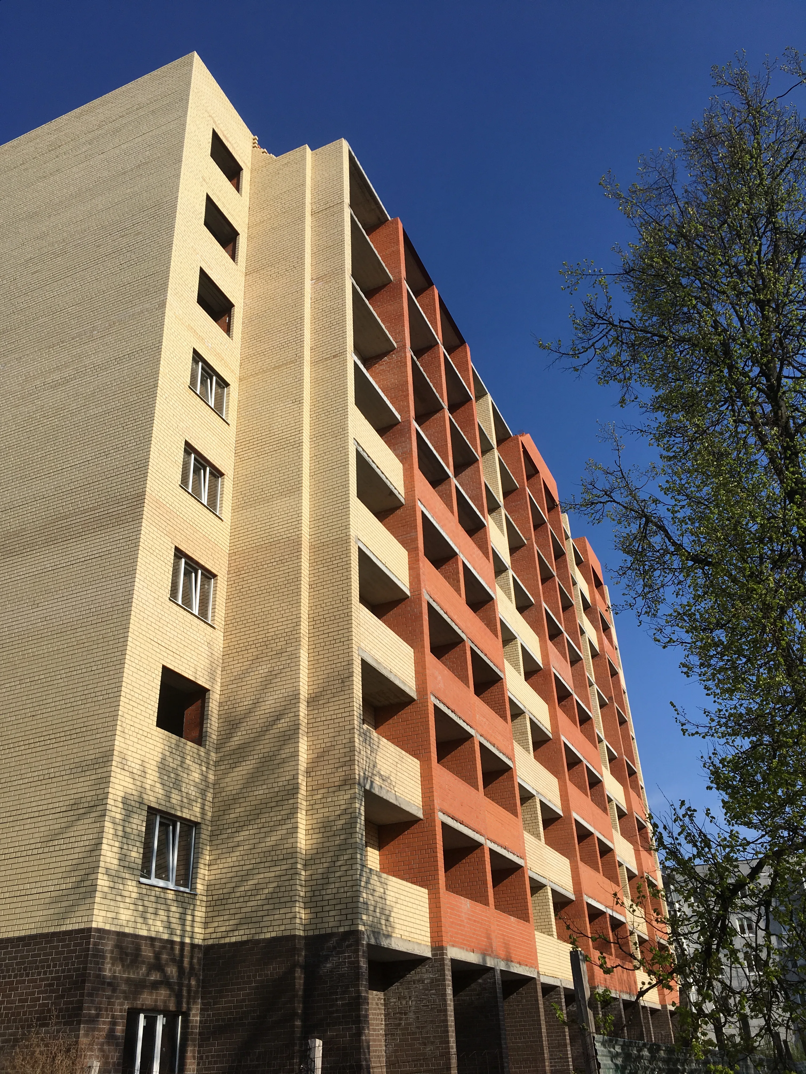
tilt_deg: +29.8
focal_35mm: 29
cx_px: 403
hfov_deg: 48.2
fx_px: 900
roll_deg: +2.8
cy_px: 537
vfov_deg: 61.7
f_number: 2.2
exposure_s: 1/2198
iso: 25
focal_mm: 4.15
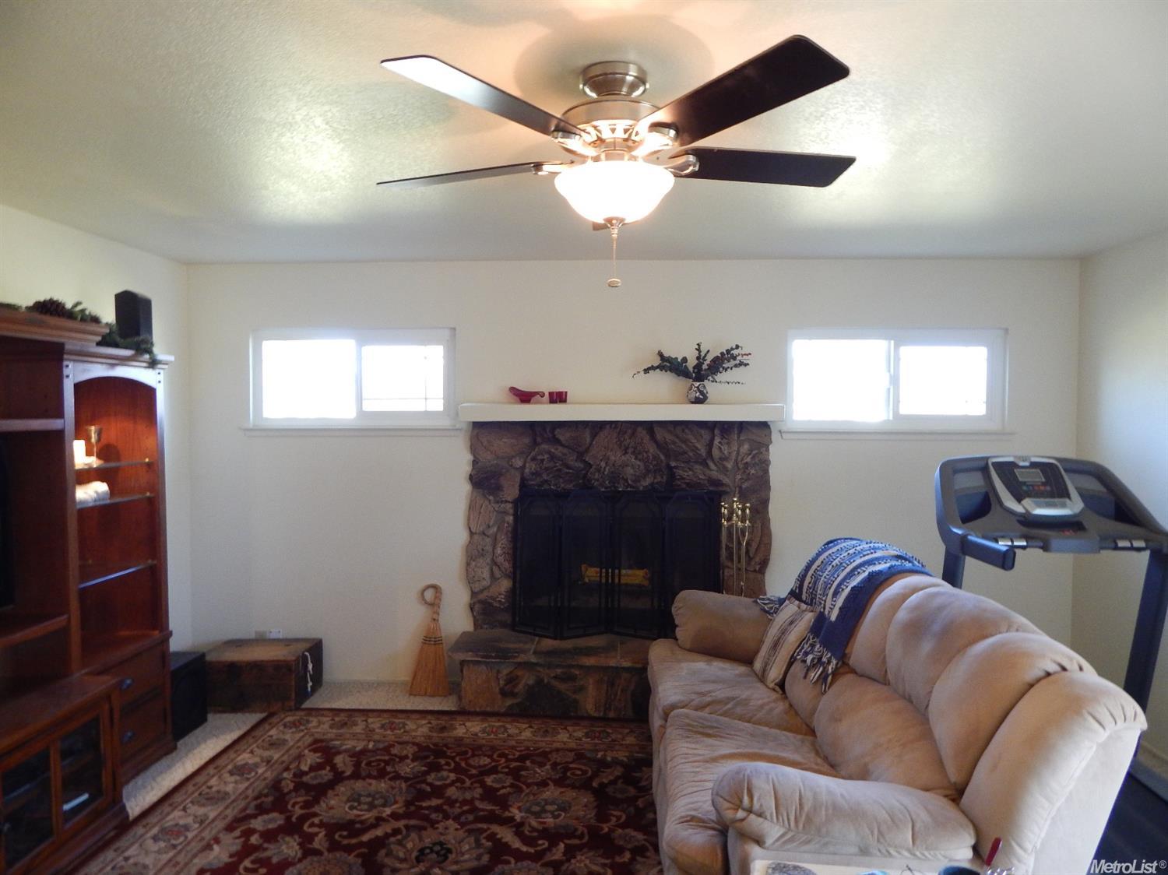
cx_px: 584
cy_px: 438
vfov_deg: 61.1
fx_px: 742
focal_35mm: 22
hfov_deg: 76.4
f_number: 3
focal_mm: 4
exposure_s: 1/30
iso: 280
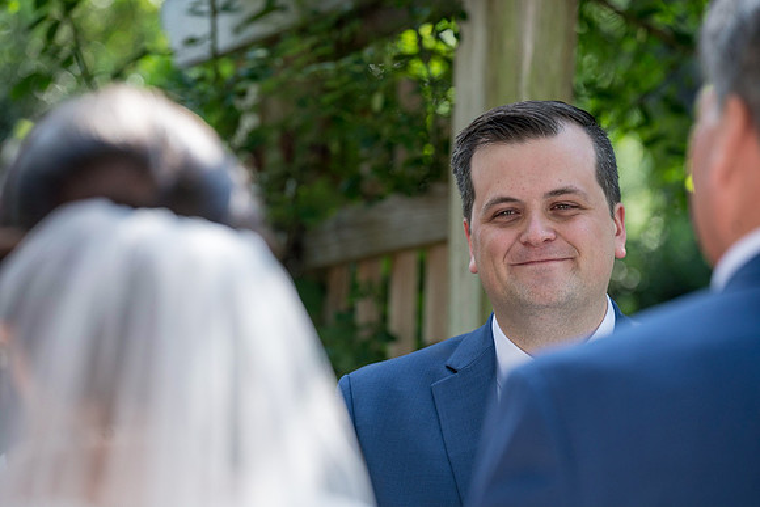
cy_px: 254
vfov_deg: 8.3
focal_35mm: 165
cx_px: 380
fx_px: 3484
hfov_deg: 12.4
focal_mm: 165
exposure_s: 1/200
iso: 100
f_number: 5
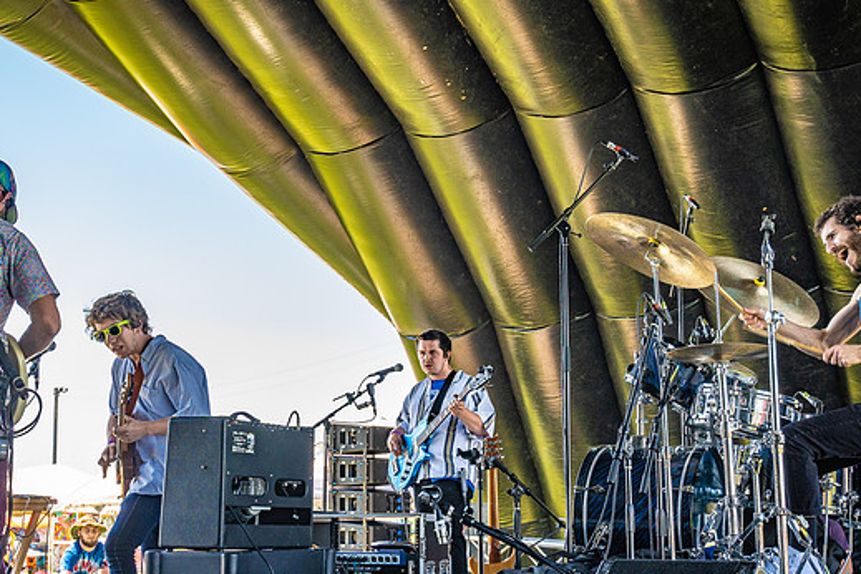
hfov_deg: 35.0
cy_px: 309
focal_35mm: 57
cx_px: 385
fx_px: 1363
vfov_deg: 23.8
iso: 250
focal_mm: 34
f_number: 5.6
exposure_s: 1/320
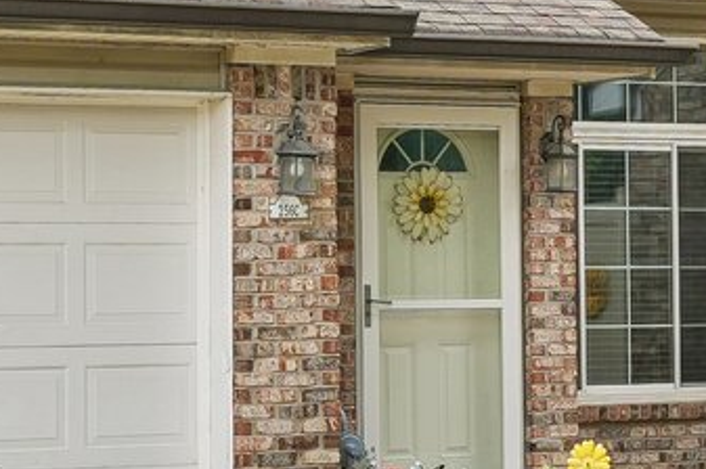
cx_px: 455
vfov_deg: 9.3
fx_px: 2860
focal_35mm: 146
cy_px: 24
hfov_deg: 14.1
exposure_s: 1/80
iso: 100
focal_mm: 24
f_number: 8
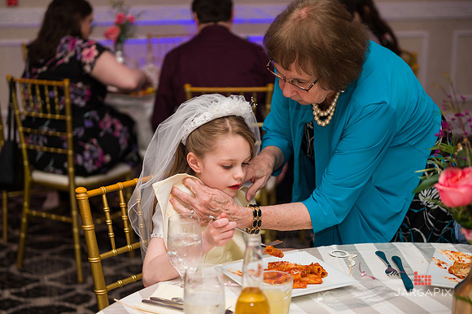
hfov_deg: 28.9
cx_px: 236
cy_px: 157
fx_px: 917
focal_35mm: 70
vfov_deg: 19.4
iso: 1250
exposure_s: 1/200
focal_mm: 70
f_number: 3.2
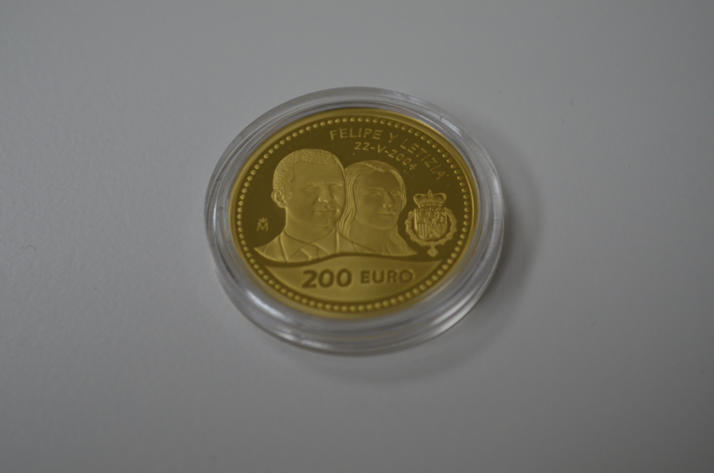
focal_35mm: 69
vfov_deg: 19.6
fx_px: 1366
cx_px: 357
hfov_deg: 29.3
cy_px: 236
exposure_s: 1/125
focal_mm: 46
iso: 400
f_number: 5.3
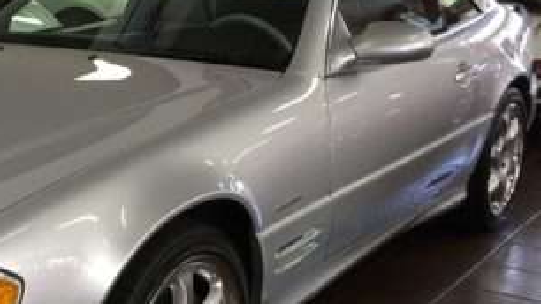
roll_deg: -0.2
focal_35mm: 62
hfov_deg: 32.0
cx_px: 39
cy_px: 207
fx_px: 889
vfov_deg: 19.3
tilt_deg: -16.8
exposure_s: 1/30
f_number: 2.2
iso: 50
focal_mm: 4.15
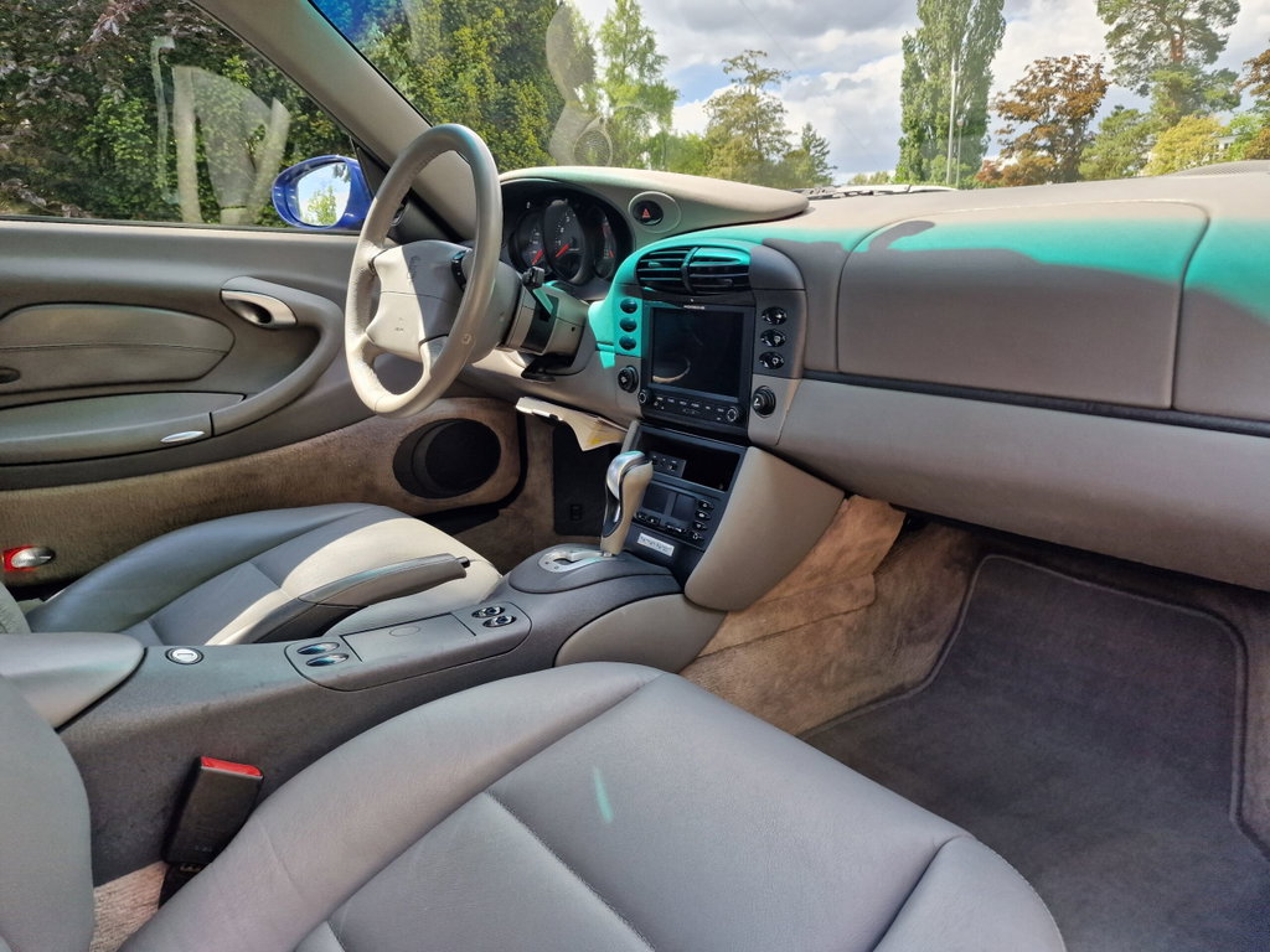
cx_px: 635
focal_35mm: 23
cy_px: 476
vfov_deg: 58.9
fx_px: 844
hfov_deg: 73.9
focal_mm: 6.4
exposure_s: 1/180
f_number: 1.8
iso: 50
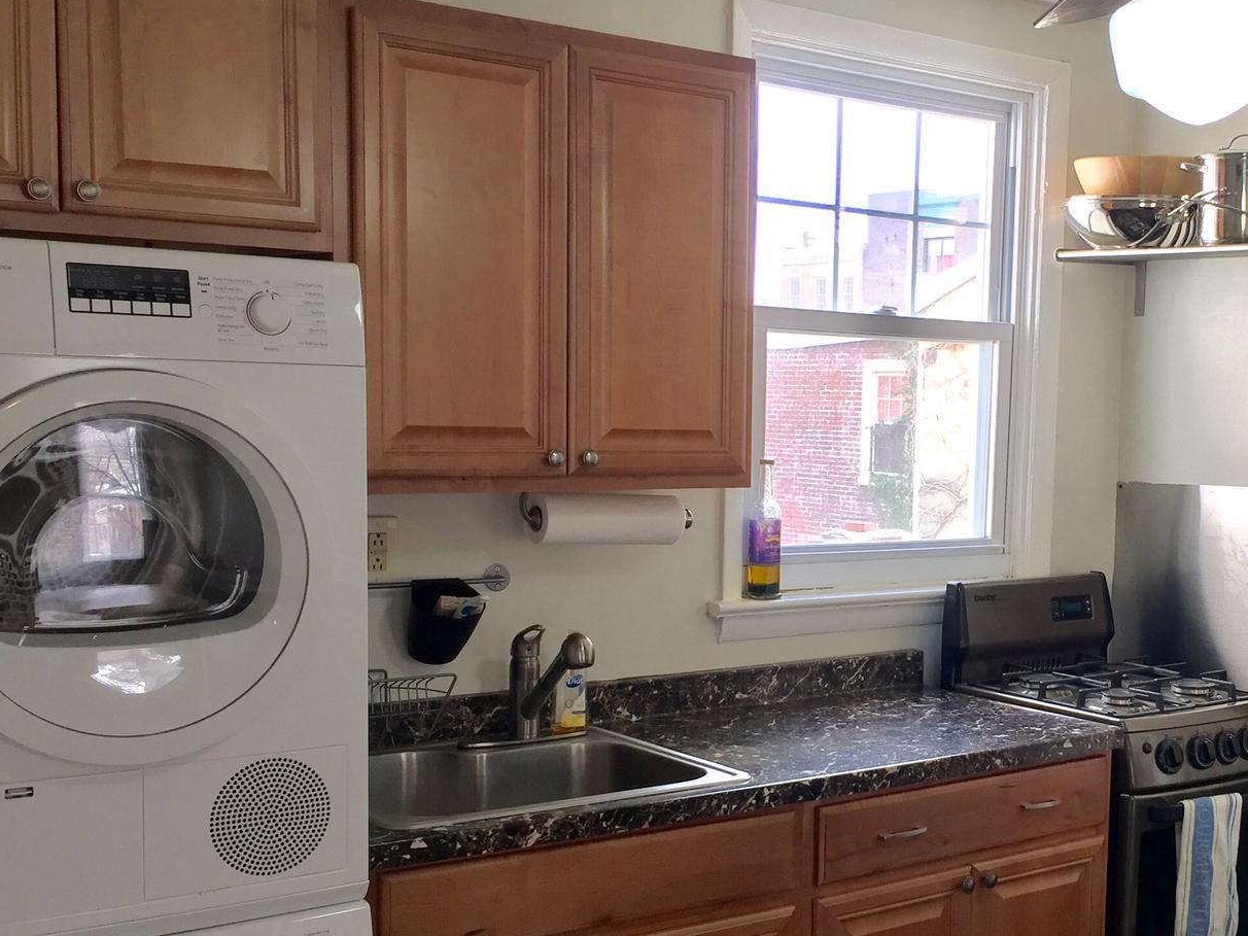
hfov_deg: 37.6
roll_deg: -1.7
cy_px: 581
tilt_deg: -5.5
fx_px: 1767
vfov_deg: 29.6
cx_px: 985
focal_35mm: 49
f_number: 2.2
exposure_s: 1/60
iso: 32
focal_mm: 4.15
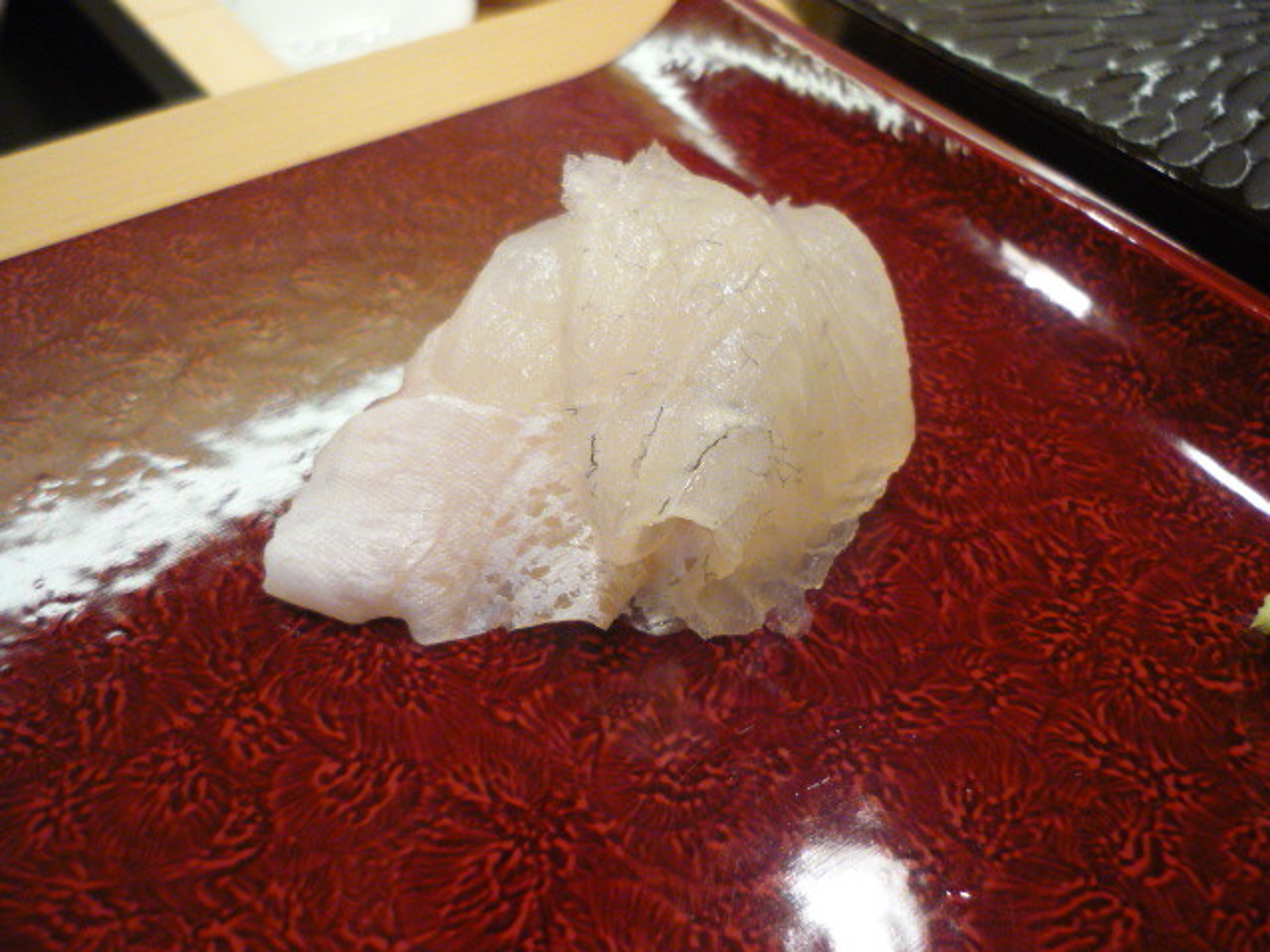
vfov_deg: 42.9
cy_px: 476
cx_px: 635
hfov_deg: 55.4
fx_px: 1211
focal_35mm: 33
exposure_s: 1/25
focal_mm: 5.5
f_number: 2.8
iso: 400
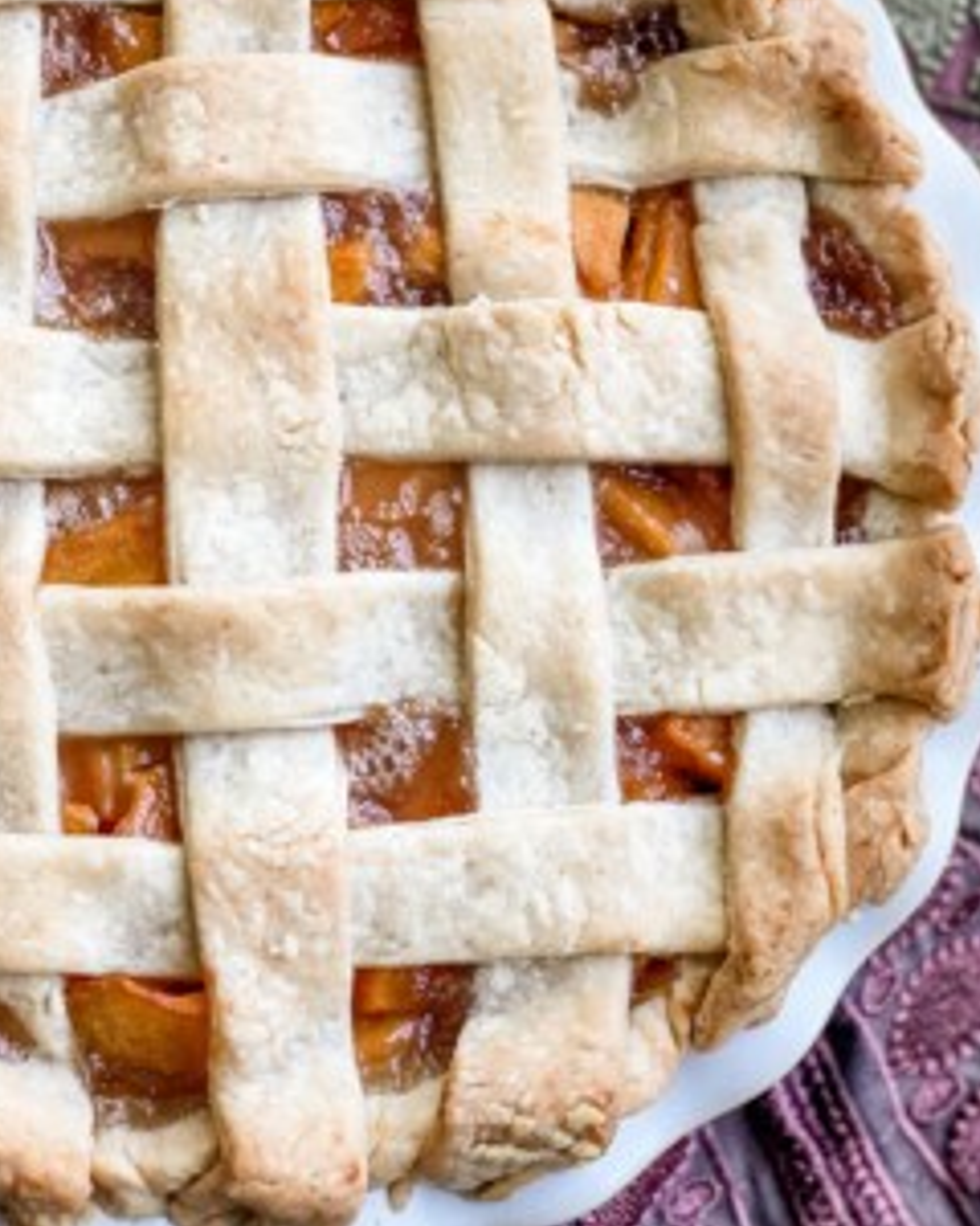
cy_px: 499
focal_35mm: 61
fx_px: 2212
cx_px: 457
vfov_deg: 30.9
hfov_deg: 25.0
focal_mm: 6
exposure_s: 1/120
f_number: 2
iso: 64
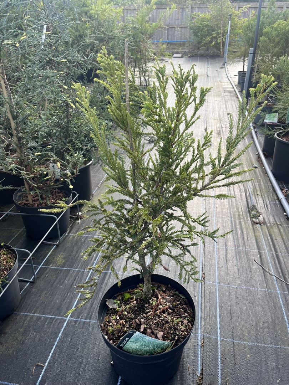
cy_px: 192
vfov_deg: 67.3
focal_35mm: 26
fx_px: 289
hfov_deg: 53.1
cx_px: 144
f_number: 1.6
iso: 50
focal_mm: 5.1
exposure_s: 1/437
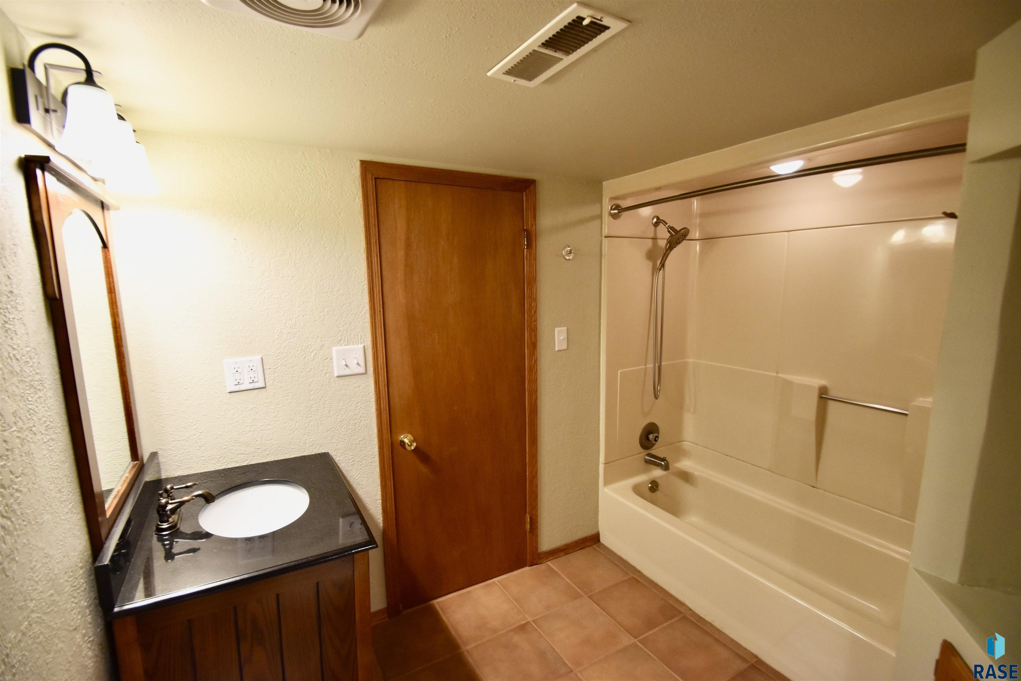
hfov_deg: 100.4
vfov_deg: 77.3
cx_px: 510
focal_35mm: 15
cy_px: 340
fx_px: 425
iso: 560
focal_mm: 10
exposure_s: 1/60
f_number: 4
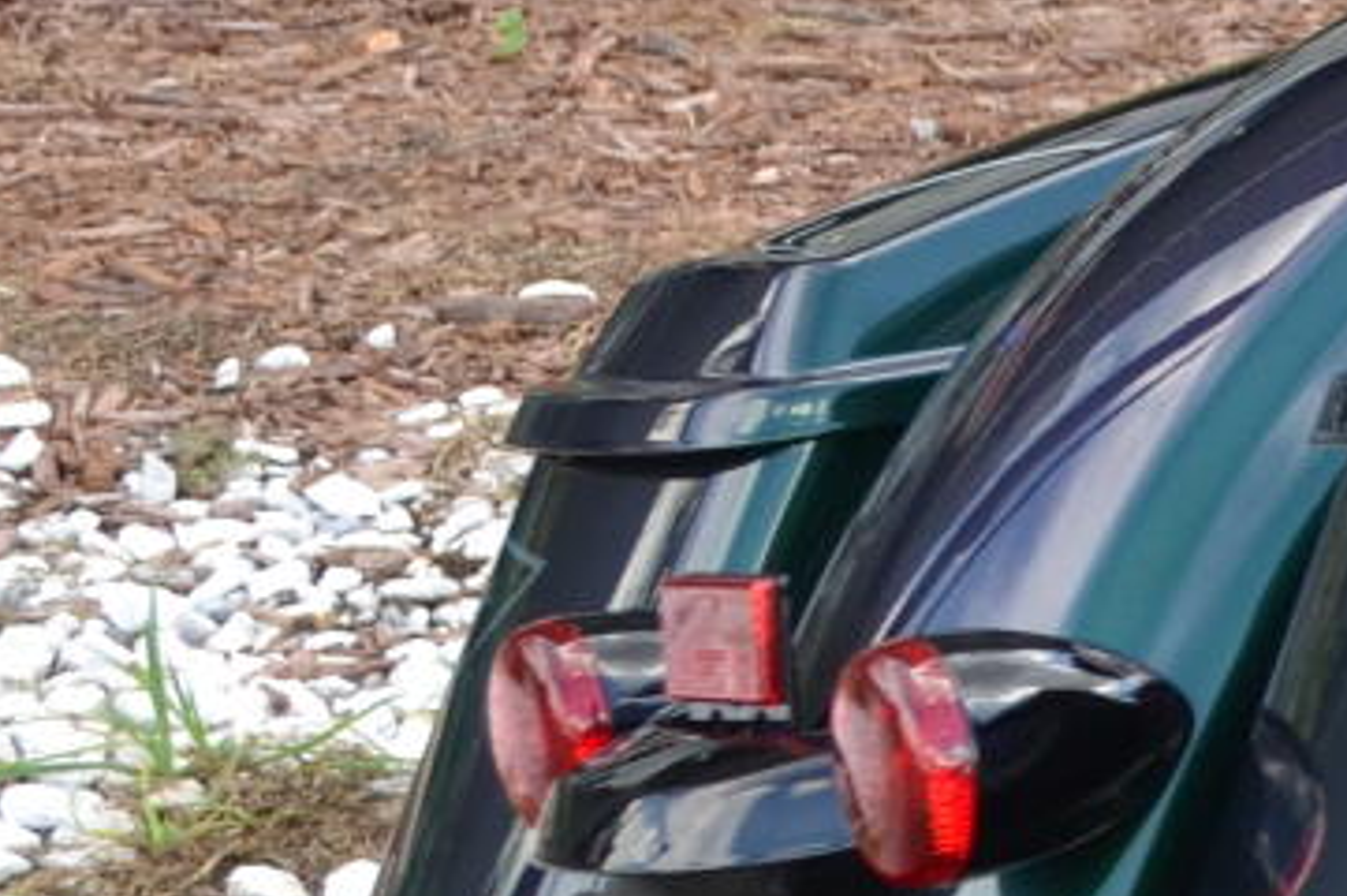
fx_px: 6841
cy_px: 121
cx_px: 3269
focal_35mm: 183
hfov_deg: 9.8
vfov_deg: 7.5
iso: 160
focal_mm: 22
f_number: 5.6
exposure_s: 1/125
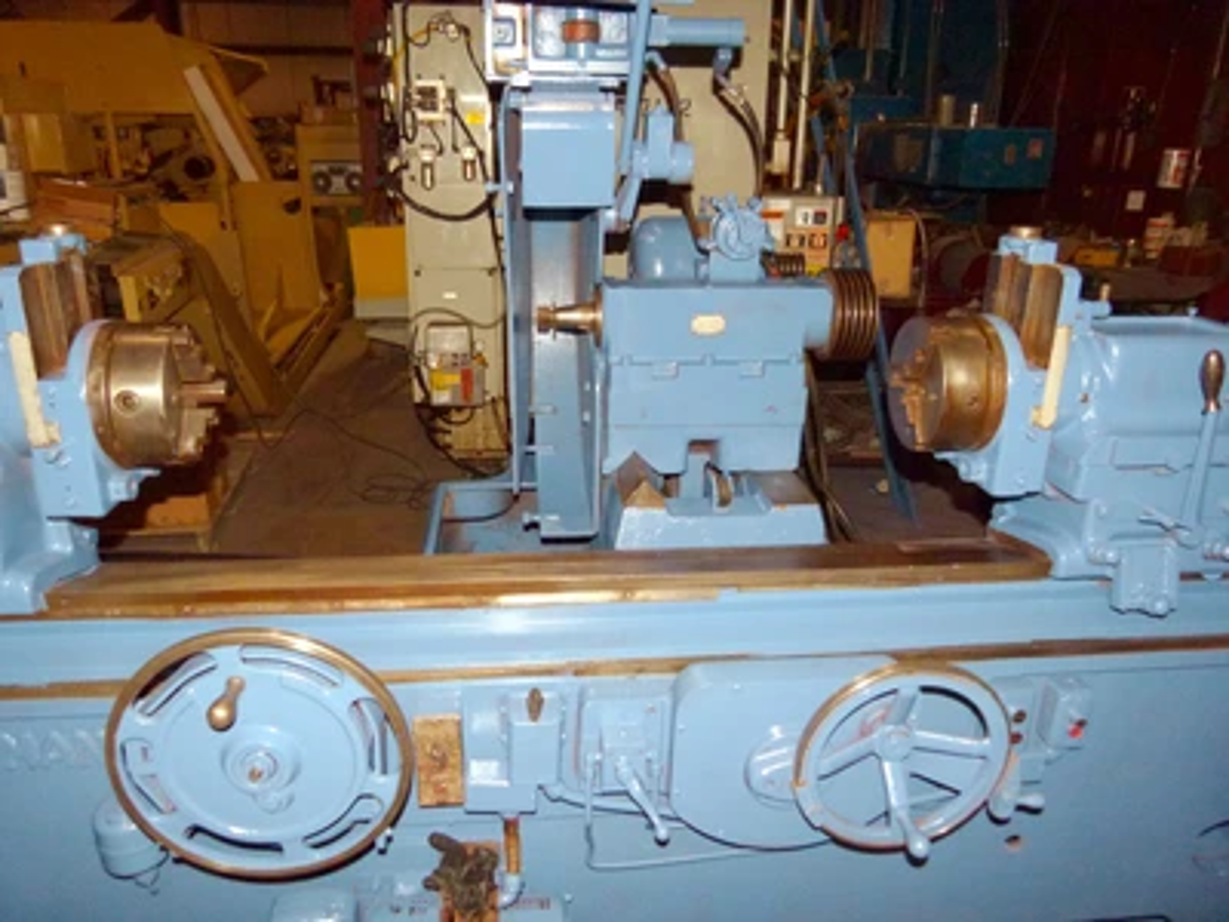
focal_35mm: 25
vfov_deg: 54.9
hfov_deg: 69.4
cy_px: 461
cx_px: 614
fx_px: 888
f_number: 2.8
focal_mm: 4.5
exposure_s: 1/160
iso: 250
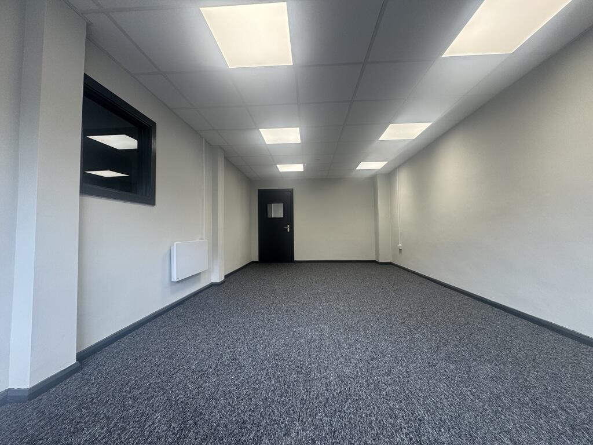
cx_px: 296
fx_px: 240
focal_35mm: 14
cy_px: 222
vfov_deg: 85.7
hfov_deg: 102.1
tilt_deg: +2.0
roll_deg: +0.8
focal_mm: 2.22
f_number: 2.2
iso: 100
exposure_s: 1/99
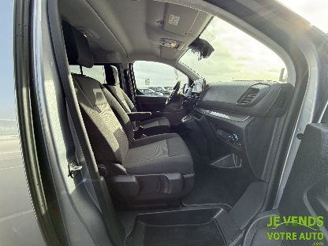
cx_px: 164
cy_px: 123
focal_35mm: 14
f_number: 2.2
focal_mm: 2.22
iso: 100
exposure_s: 1/121
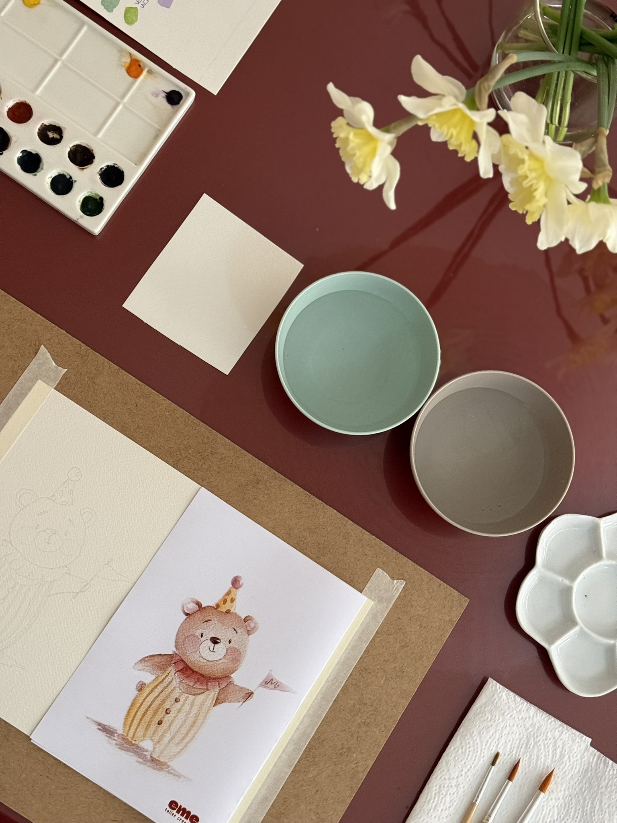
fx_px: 1141
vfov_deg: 39.7
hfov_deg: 30.3
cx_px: 308
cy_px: 412
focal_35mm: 48
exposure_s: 1/40
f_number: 1.78
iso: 400
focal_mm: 6.76
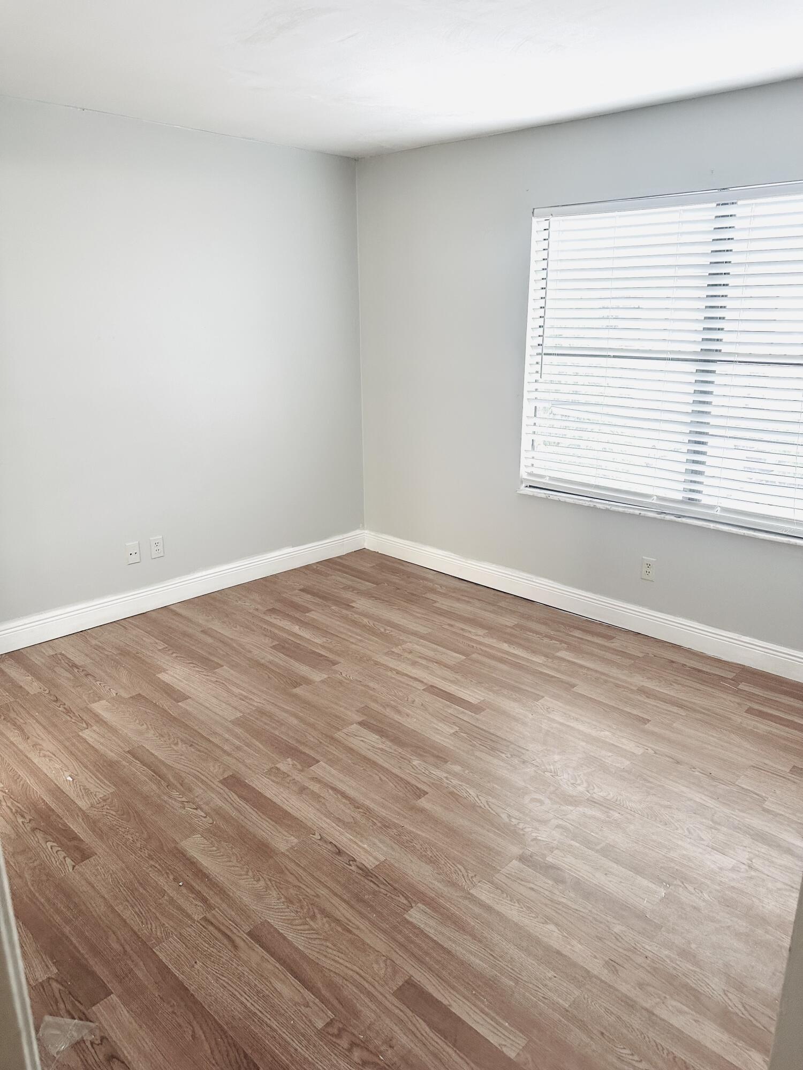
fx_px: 742
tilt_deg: -16.9
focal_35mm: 24
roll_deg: -0.8
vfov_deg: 71.6
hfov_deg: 56.8
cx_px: 402
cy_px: 535
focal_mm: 6.86
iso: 200
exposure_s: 1/60
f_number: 1.78
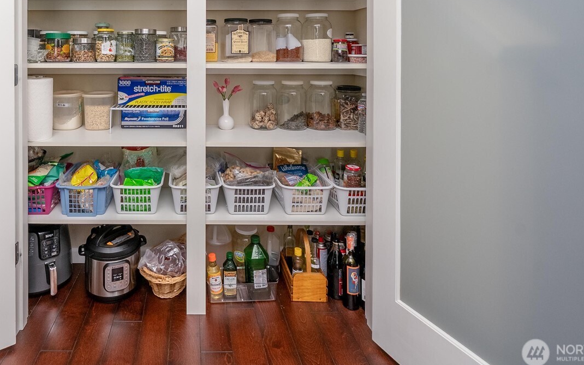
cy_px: 65
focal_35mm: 21
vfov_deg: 52.9
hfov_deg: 79.4
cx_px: 192
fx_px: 334
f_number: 7.1
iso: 400
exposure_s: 1/60
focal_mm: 13
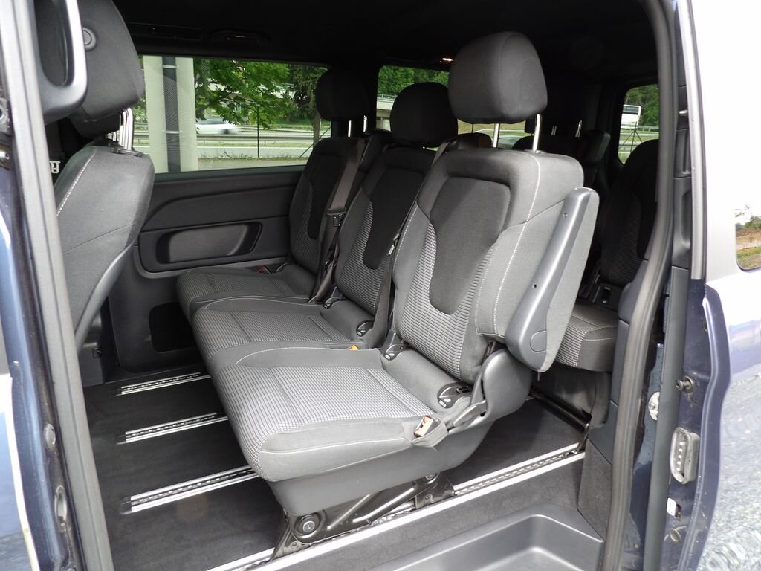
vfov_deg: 56.8
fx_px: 528
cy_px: 286
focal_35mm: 24
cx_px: 380
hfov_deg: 71.6
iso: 130
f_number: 3.2
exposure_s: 1/33
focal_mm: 4.3
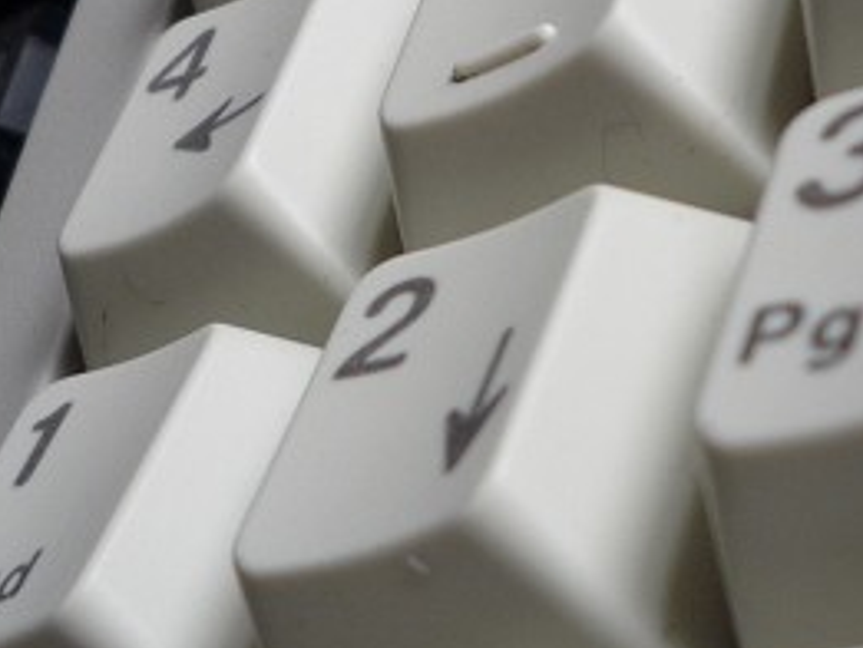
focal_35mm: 98
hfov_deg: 20.0
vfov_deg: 15.0
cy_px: 76
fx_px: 2444
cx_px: 509
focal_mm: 5.2
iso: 100
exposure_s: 1/30
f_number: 3.3
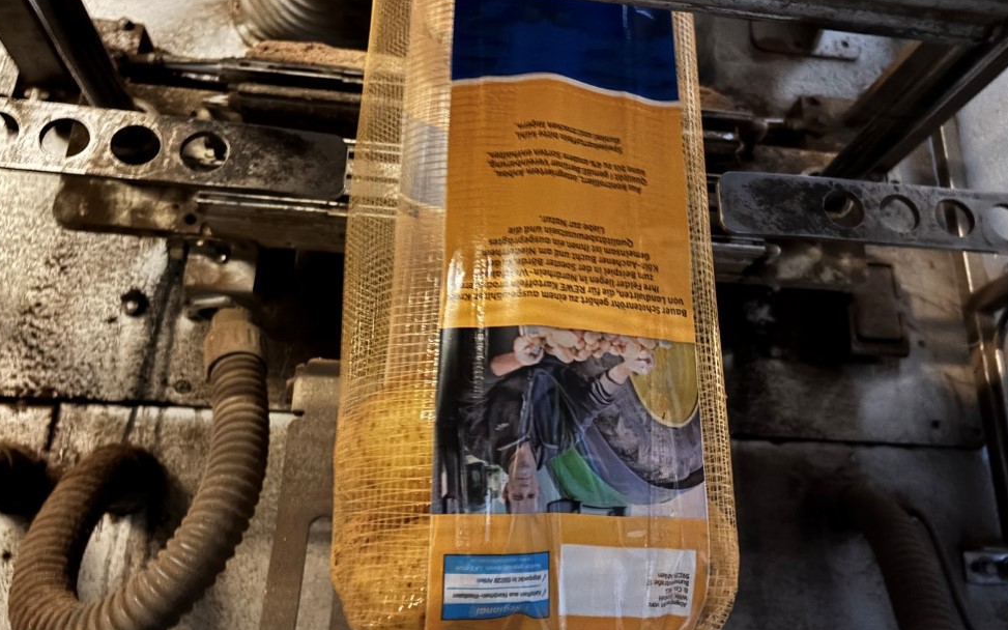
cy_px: 309
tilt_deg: +21.5
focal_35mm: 29
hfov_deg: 64.6
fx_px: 797
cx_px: 518
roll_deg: -1.0
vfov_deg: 43.1
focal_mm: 5.96
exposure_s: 1/5
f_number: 1.6
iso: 1250
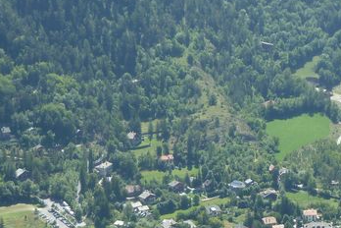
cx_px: 314
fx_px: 1515
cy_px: 194
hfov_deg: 12.7
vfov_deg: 8.6
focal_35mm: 160
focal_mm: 11
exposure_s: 1/250
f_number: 4.1
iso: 80
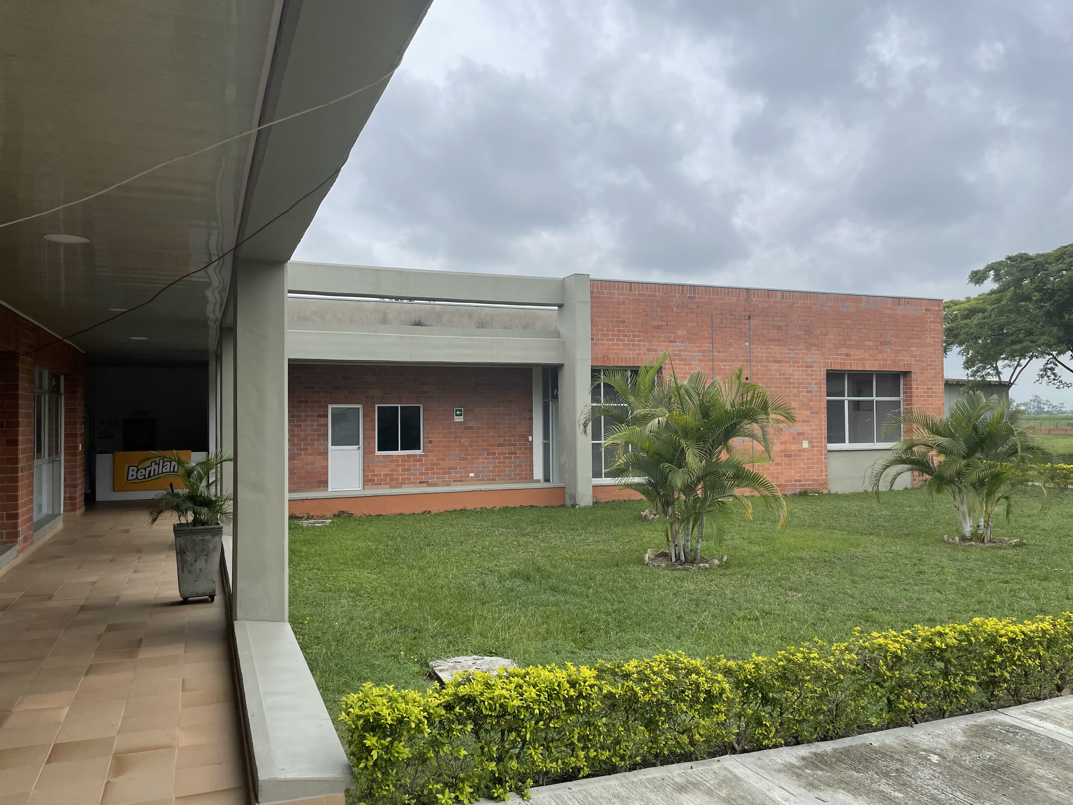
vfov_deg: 53.1
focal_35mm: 26
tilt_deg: +1.4
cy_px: 402
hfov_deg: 67.3
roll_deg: +0.4
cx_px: 536
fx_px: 806
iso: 32
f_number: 1.6
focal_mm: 4.2
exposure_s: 1/3205
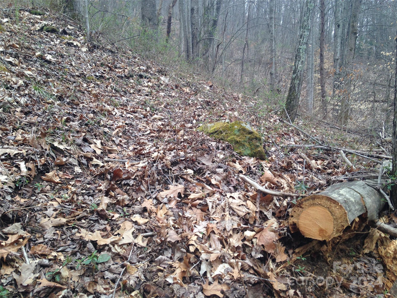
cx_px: 198
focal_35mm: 33
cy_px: 149
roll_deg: +3.8
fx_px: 378
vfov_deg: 42.9
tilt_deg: -6.2
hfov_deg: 55.4
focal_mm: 4.12
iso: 50
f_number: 2.4
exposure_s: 1/233
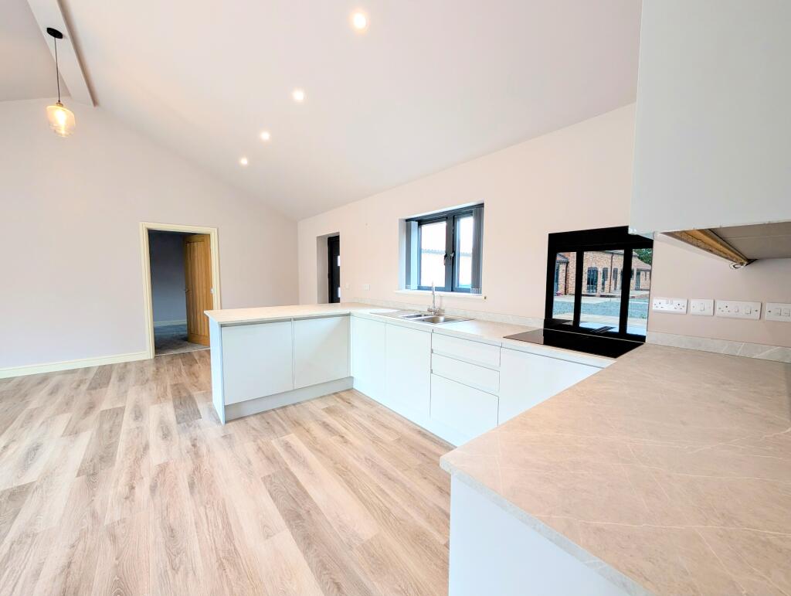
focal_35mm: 12
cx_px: 396
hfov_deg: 110.5
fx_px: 275
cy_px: 298
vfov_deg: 94.6
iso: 75
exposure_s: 1/100
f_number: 1.7
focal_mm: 2.02
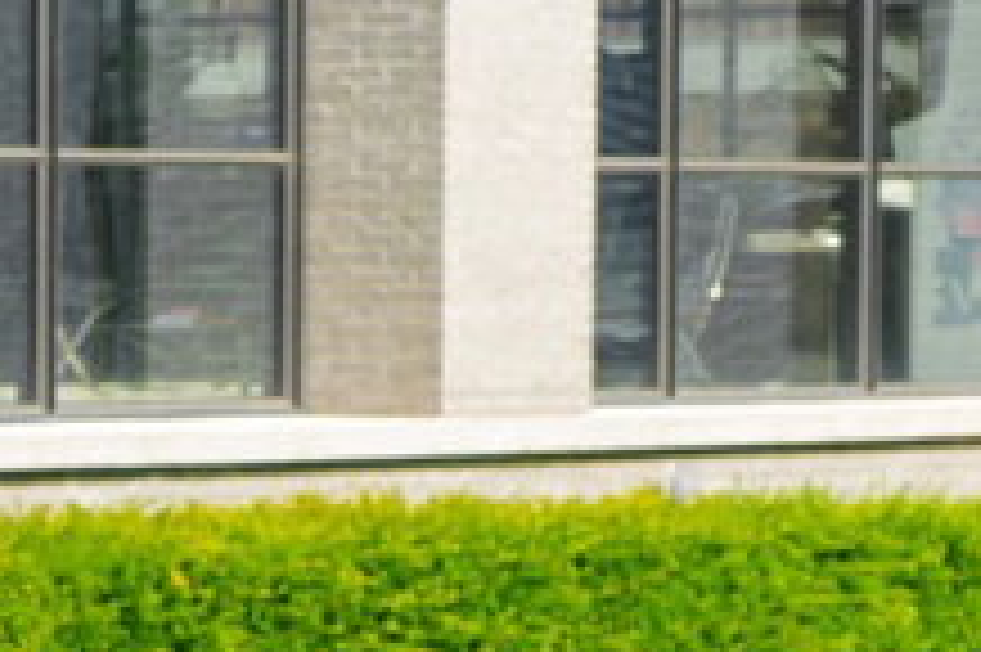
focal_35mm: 329
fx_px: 8958
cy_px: 996
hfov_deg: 6.2
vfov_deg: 4.1
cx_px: -477
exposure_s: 1/50
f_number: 5.6
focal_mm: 70
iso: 50
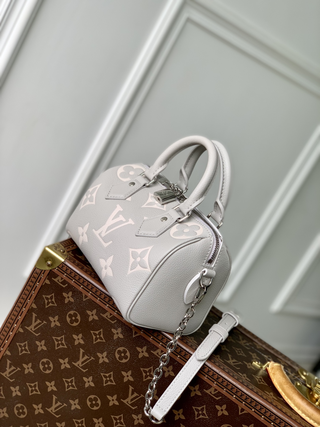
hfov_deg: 28.0
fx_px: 641
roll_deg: -30.3
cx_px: 160
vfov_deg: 36.8
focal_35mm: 52
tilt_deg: -14.2
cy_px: 214
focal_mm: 6
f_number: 2.4
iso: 16
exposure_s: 1/128
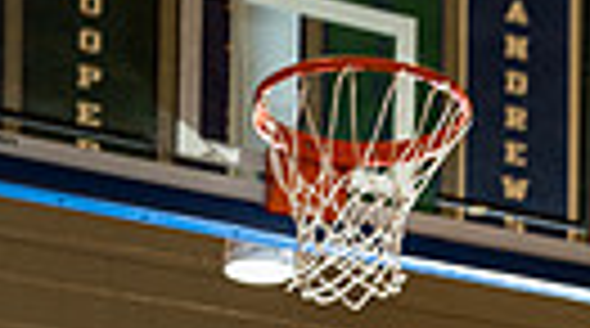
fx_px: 2310
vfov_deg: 7.4
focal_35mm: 148
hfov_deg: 14.5
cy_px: 872
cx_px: 410
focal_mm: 41
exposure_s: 1/125
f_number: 4
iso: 400
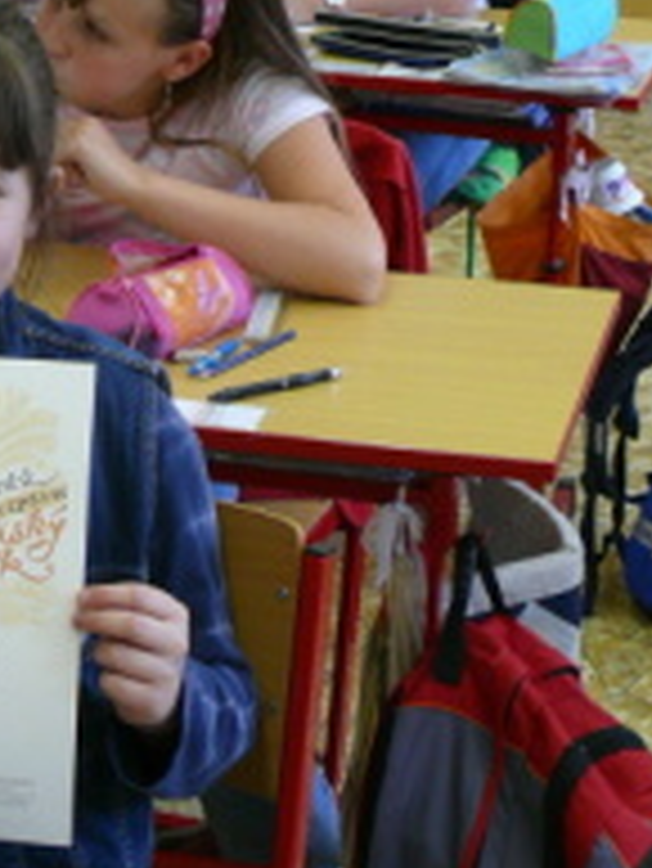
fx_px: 2985
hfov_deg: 12.3
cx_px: -49
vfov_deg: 16.5
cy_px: 351
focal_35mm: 119
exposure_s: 1/30
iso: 160
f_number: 3.2
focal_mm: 9.3
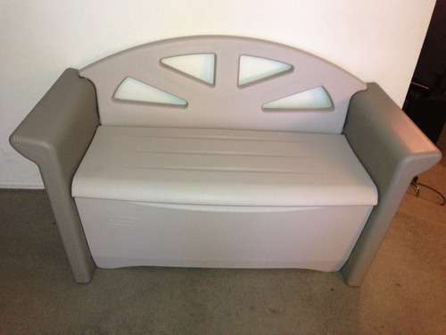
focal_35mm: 33
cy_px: 168
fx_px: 425
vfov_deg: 42.9
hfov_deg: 55.4
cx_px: 223
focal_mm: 4.13
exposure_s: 1/16
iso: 250
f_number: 2.4
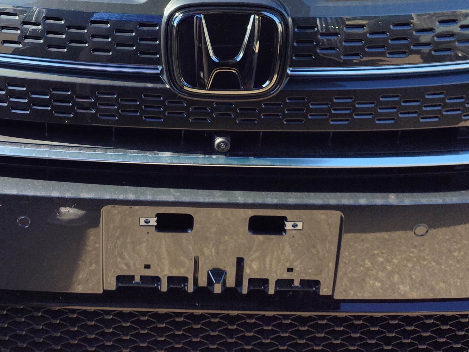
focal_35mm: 62
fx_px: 840
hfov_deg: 30.7
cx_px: 127
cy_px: -66
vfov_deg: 22.0
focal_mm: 4.71
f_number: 1.79
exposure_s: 1/710
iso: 50
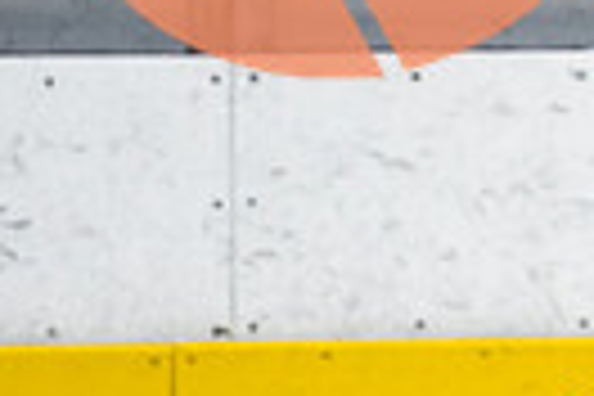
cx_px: 1287
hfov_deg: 1.6
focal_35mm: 1322
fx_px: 21811
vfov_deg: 1.0
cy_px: -236
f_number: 2.8
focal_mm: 200
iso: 2000
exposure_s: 1/640
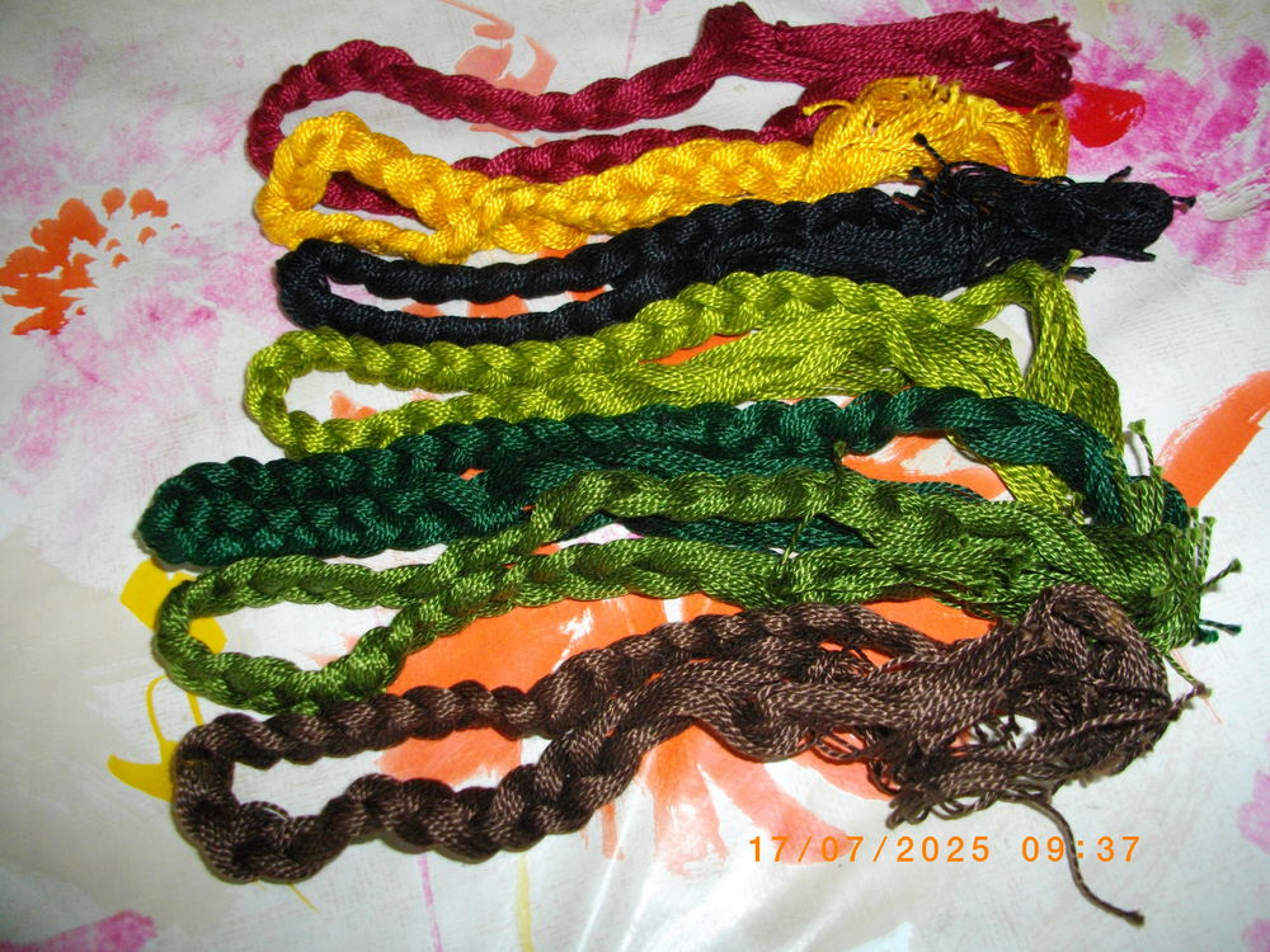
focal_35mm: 32
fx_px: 1174
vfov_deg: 44.2
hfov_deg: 56.8
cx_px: 635
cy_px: 476
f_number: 2.9
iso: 200
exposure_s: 1/50
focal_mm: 5.7
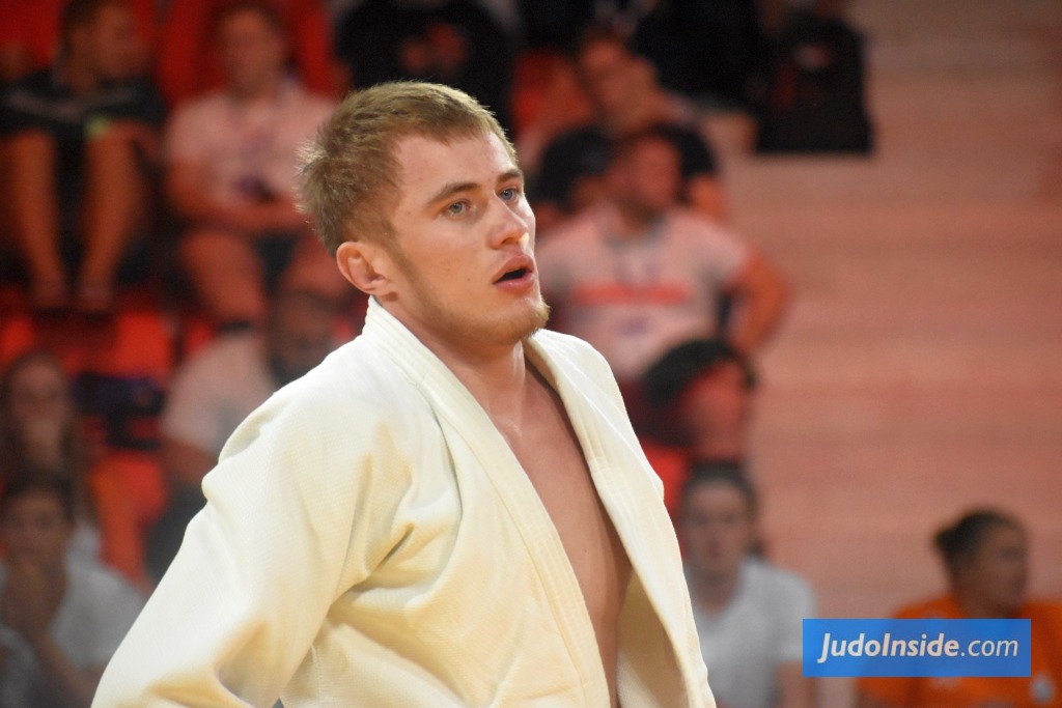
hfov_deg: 6.2
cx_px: 531
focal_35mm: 330
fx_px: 9736
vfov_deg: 4.2
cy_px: 354
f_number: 7.1
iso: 6400
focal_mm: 220
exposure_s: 1/640
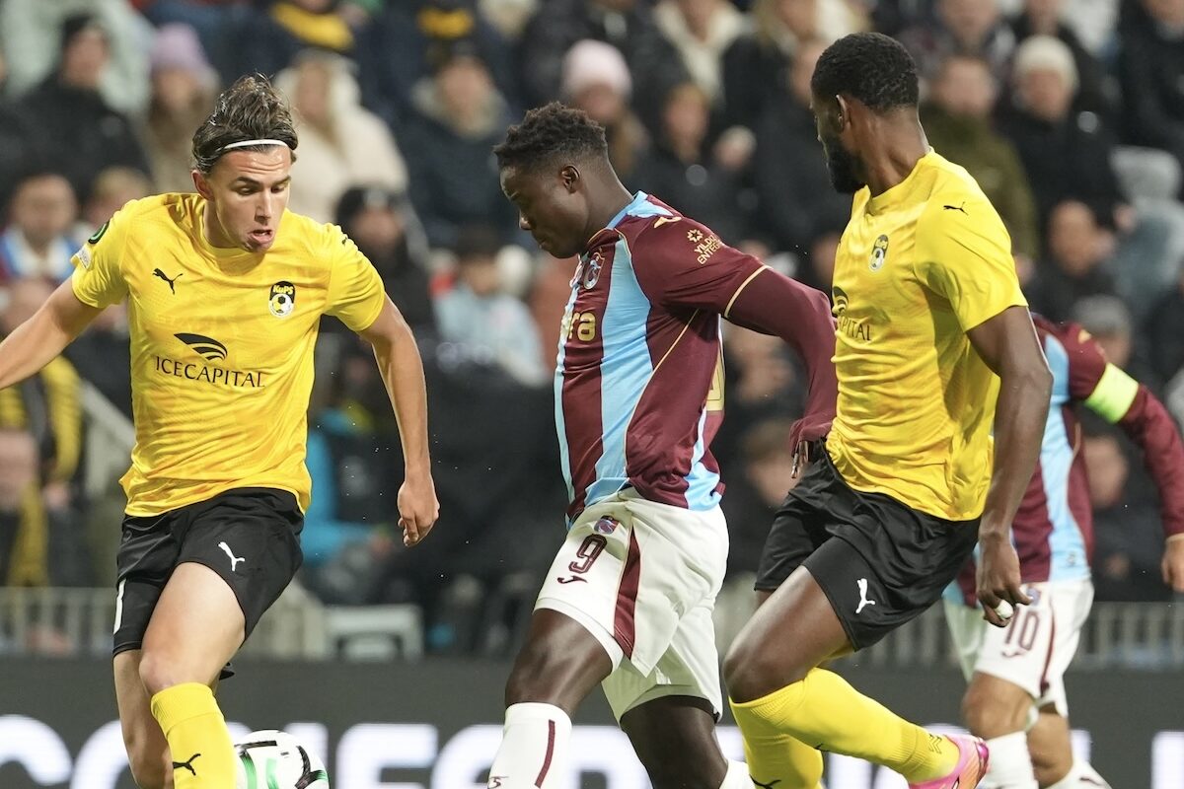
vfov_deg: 3.1
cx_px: 592
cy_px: 394
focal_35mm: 450
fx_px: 14799
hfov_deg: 4.6
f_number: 2.8
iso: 2500
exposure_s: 1/1250
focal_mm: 300
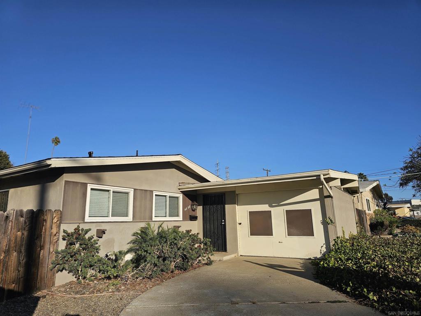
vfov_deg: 58.9
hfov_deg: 73.9
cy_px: 158
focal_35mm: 23
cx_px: 210
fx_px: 280
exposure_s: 1/1027
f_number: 1.7
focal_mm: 6.3
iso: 10
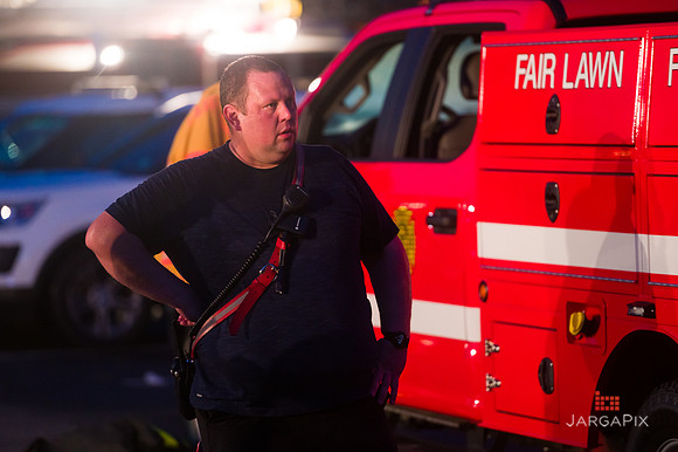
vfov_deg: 6.9
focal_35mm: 200
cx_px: 339
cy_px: 226
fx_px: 3764
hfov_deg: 10.3
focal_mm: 200
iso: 3200
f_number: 3.2
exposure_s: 1/125
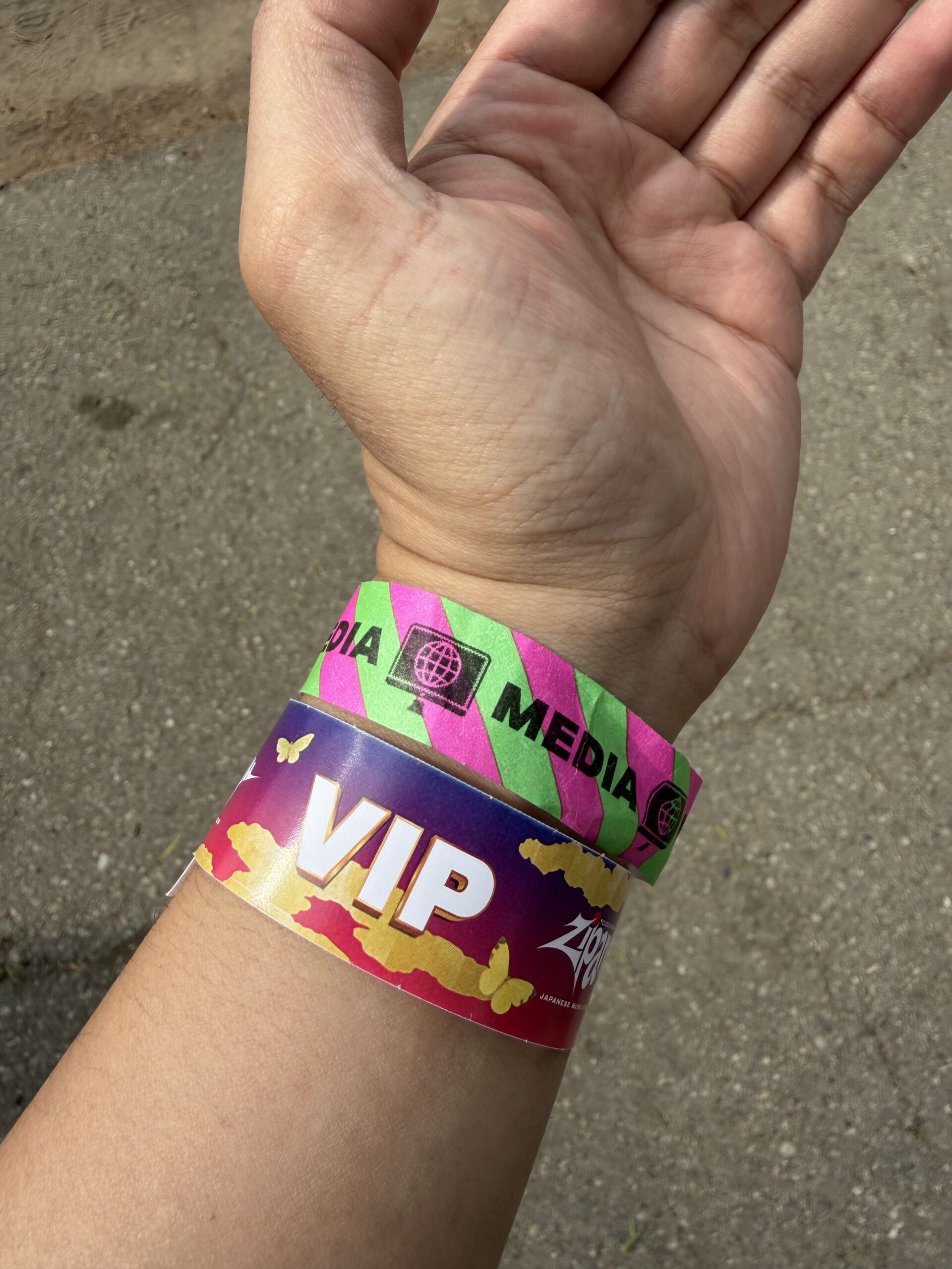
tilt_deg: -57.6
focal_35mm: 24
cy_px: 634
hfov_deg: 56.8
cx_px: 476
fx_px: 880
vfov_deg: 71.6
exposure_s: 1/777
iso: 25
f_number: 2.2
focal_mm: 2.22
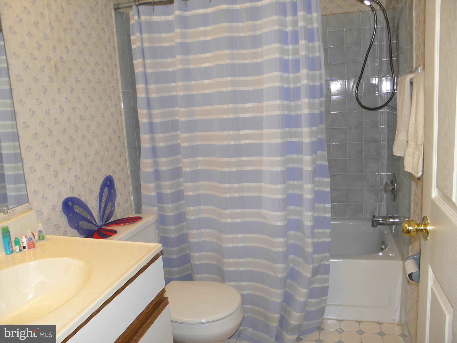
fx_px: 370
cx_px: 228
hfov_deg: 63.4
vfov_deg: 49.7
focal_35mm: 28
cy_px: 172
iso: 100
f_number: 3.5
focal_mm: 5
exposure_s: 1/30
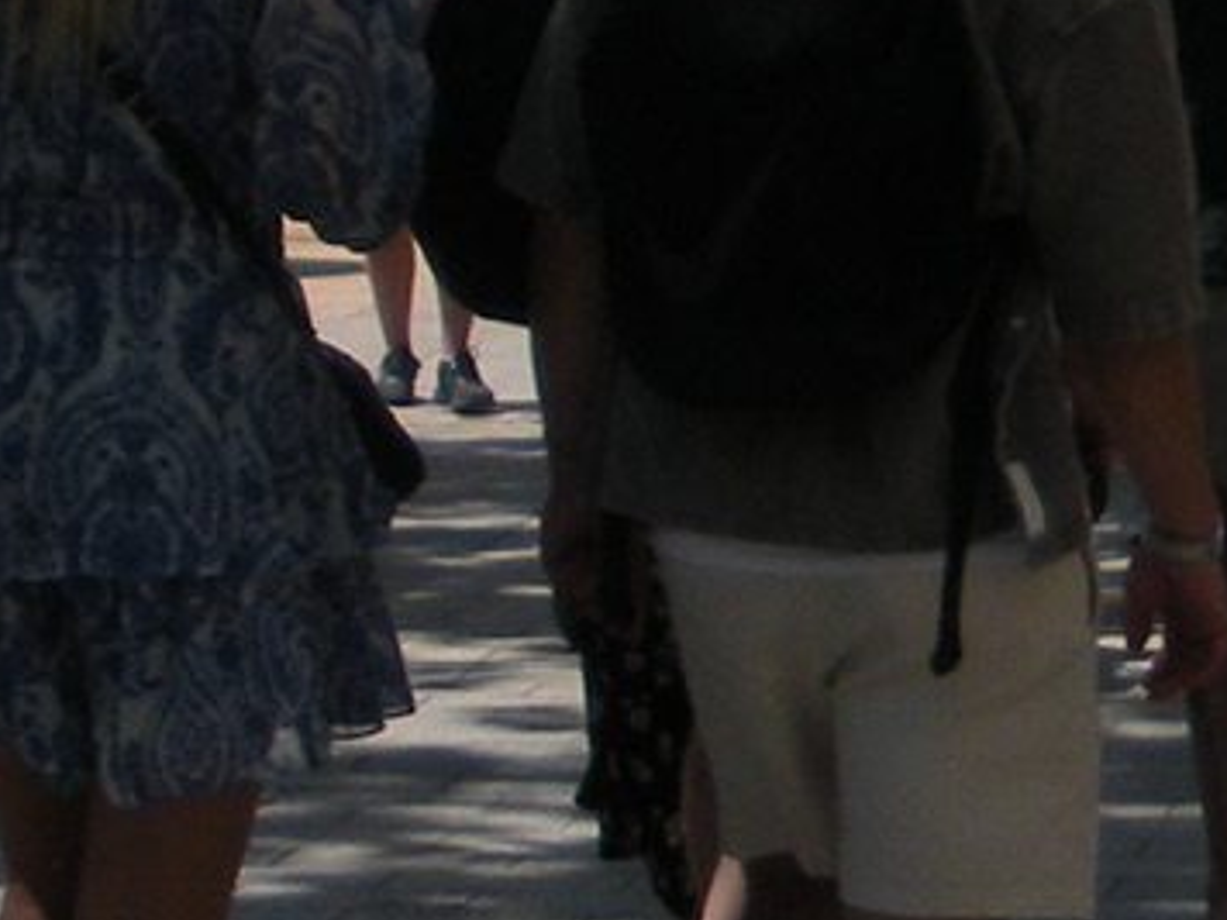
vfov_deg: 7.1
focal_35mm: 207
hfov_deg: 9.0
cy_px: -265
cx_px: 2506
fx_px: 7337
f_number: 3.5
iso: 64
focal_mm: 6.3
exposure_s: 1/873
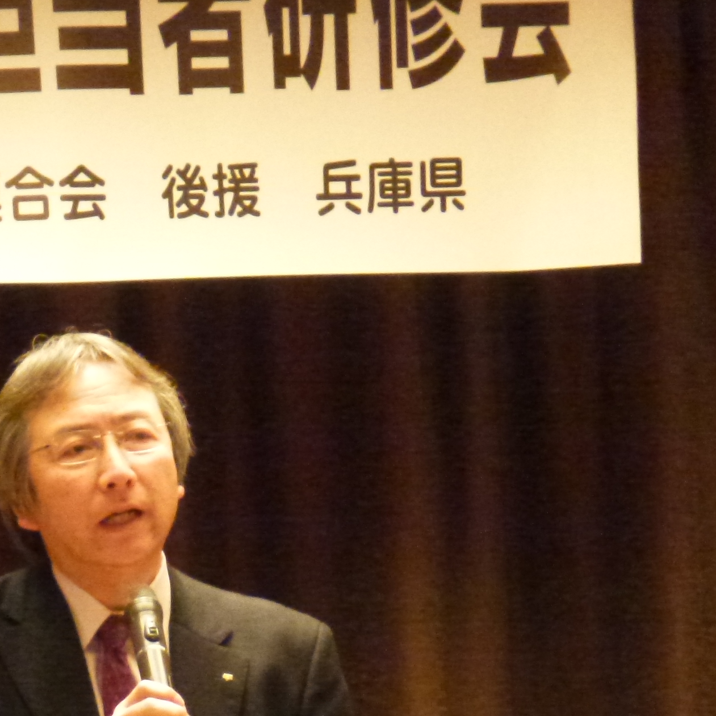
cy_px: 540
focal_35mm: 689
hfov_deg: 2.5
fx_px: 16124
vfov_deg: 2.5
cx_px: 137
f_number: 5.9
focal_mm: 68.8
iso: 1600
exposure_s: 1/15
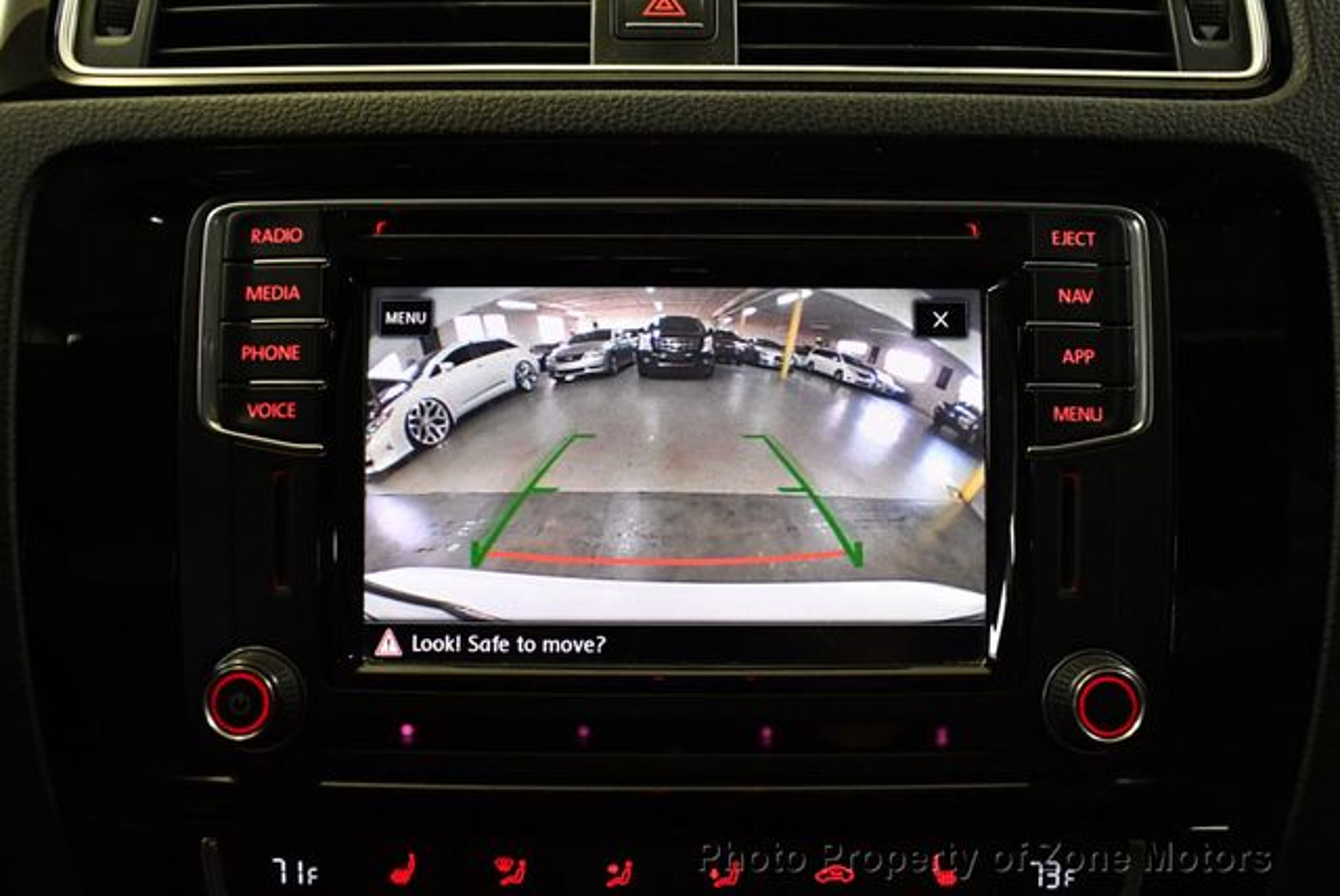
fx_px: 1341
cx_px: 670
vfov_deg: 36.9
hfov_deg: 53.1
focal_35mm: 36
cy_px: 448
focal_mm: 18
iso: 3200
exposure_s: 1/125
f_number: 3.5
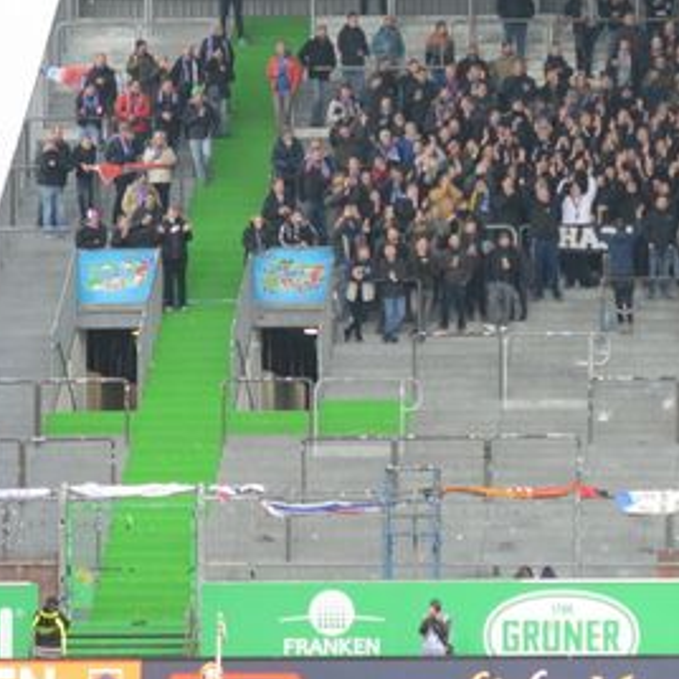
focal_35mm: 304
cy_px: 294
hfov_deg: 5.8
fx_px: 6746
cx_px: 560
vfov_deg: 5.8
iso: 1000
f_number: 2.8
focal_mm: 112
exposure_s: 1/640
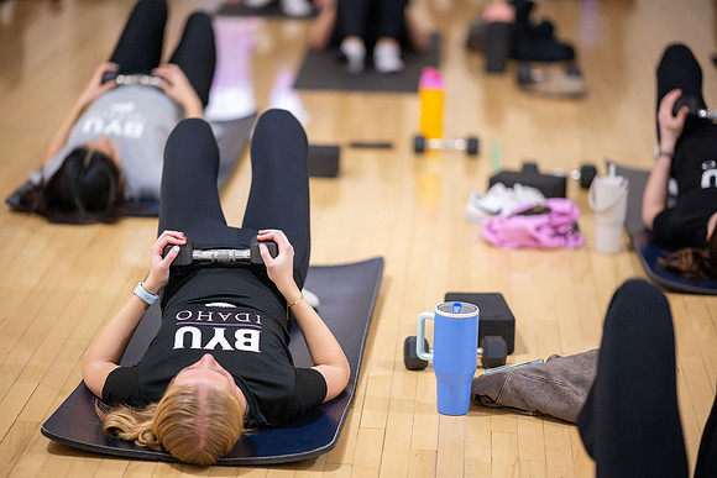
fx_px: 2092
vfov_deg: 13.0
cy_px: 239
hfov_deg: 19.5
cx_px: 358
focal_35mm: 105
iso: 8000
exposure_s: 1/320
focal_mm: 105
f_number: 1.4
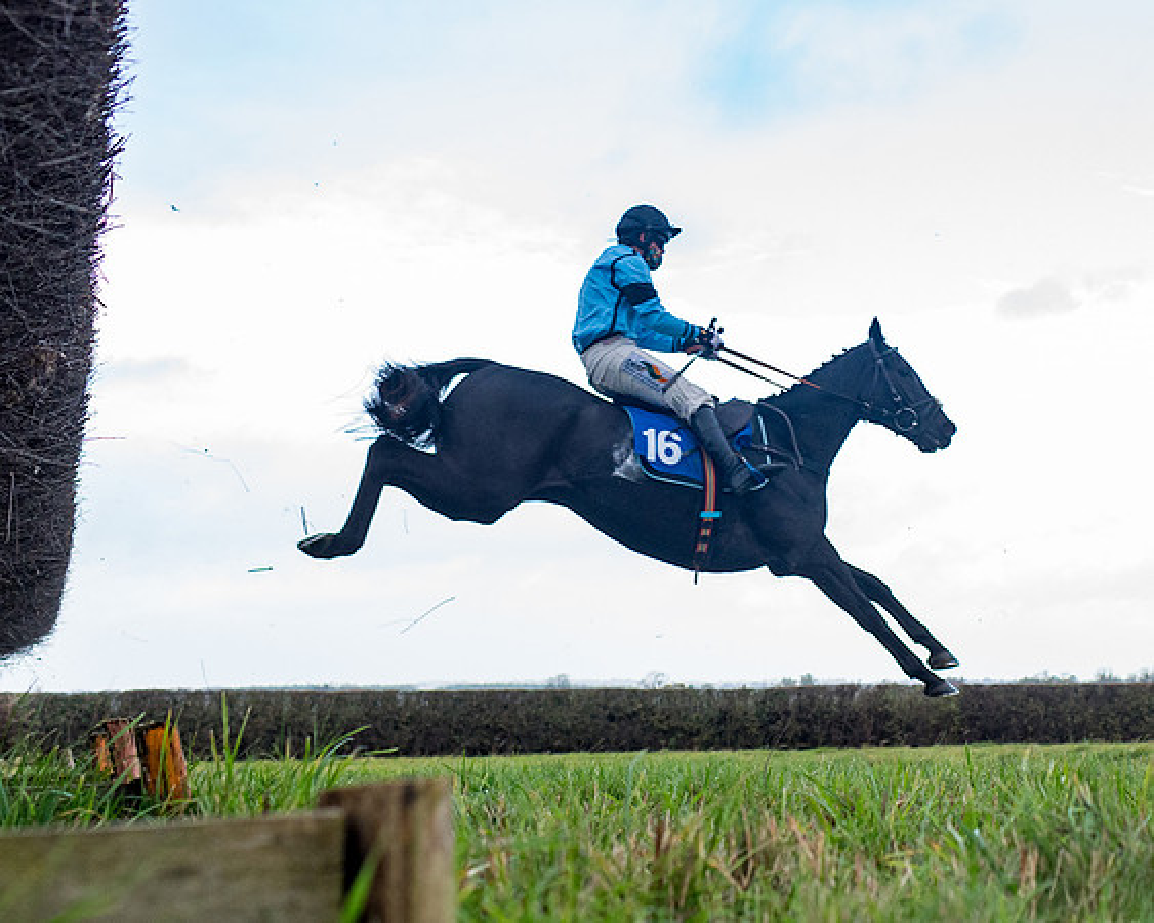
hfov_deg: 28.3
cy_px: 171
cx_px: 949
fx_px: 2227
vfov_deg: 23.0
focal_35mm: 65
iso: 1250
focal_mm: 35
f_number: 5
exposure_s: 1/1000
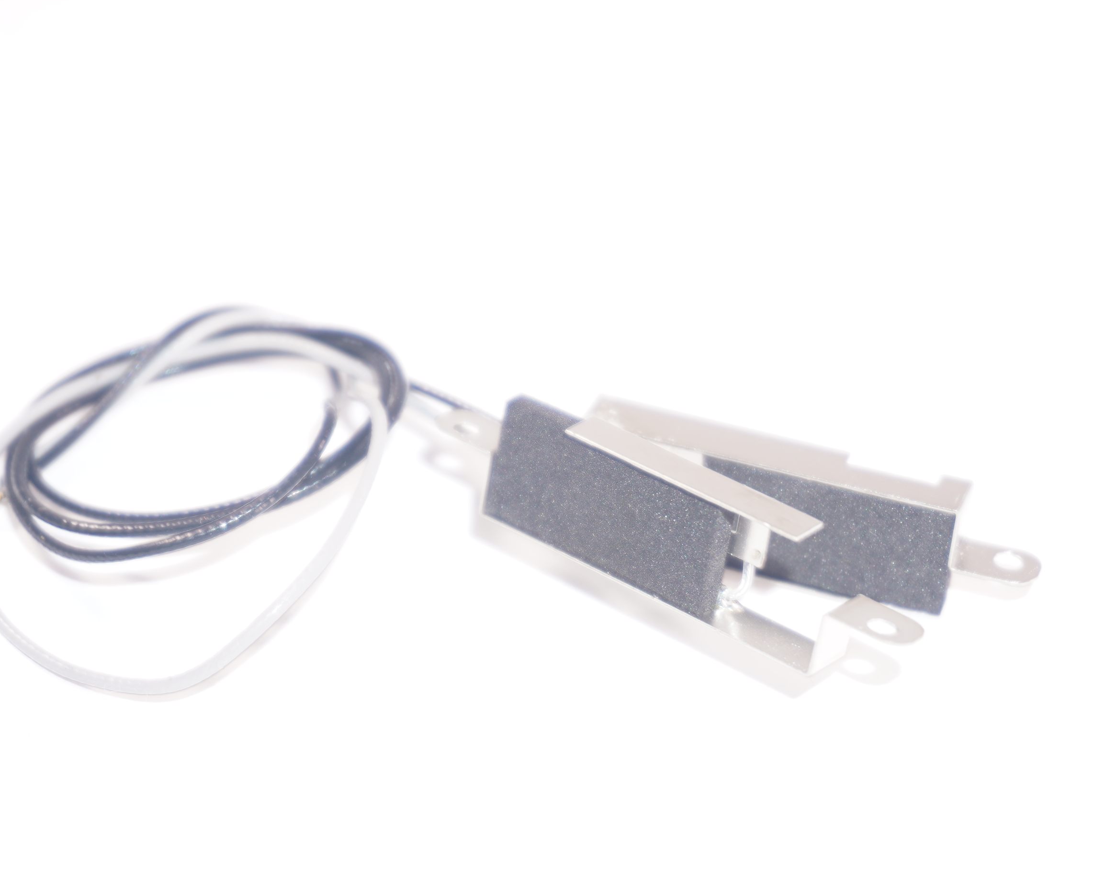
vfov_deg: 17.5
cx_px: 540
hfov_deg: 21.7
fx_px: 2878
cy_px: 442
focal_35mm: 88
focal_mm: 48
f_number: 5.6
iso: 100
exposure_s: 1/30
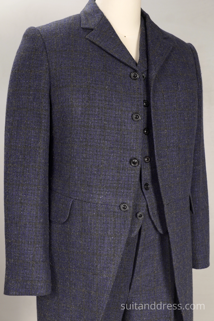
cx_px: 107
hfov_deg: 28.1
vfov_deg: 41.1
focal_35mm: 48
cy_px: 160
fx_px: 428
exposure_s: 1/40
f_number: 5.6
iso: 320
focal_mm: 32
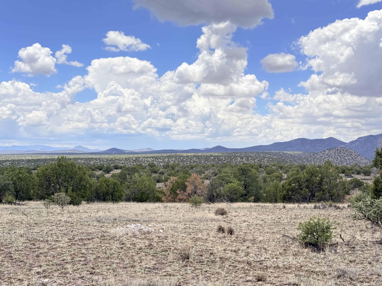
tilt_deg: +1.2
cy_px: 143
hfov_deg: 39.7
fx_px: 530
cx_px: 191
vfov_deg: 30.3
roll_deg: -0.5
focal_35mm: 48
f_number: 1.78
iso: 100
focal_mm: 6.76
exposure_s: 1/2146
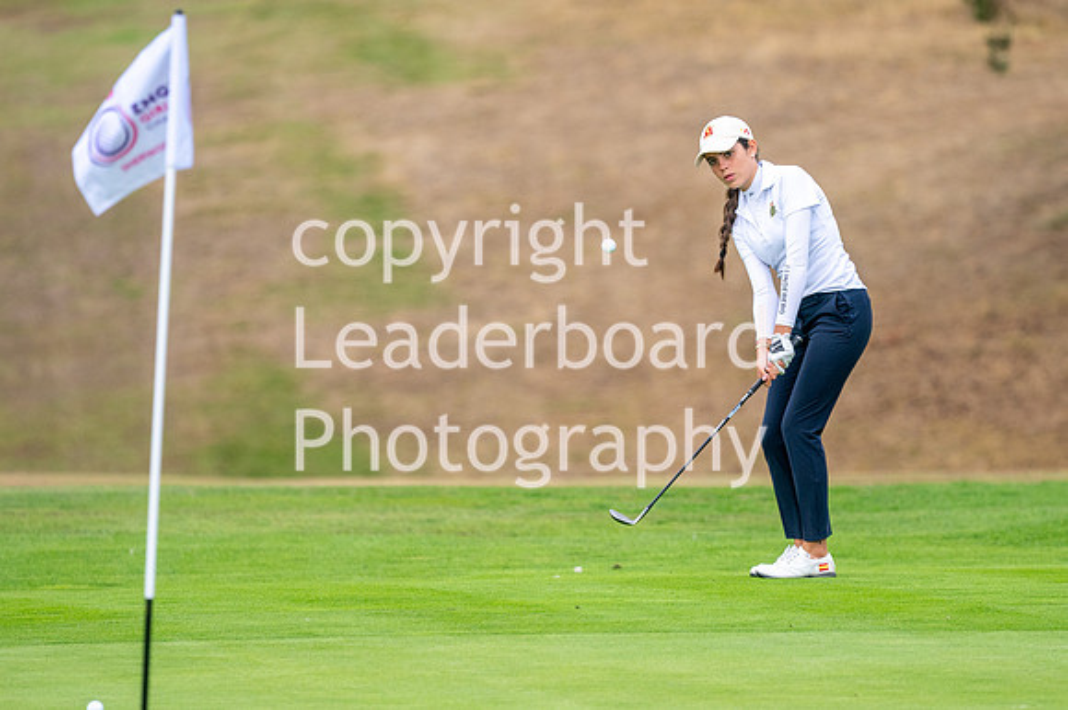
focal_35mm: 450
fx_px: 13342
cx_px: 534
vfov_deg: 3.1
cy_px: 355
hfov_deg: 4.6
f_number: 4.5
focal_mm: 300
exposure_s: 1/2000
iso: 400
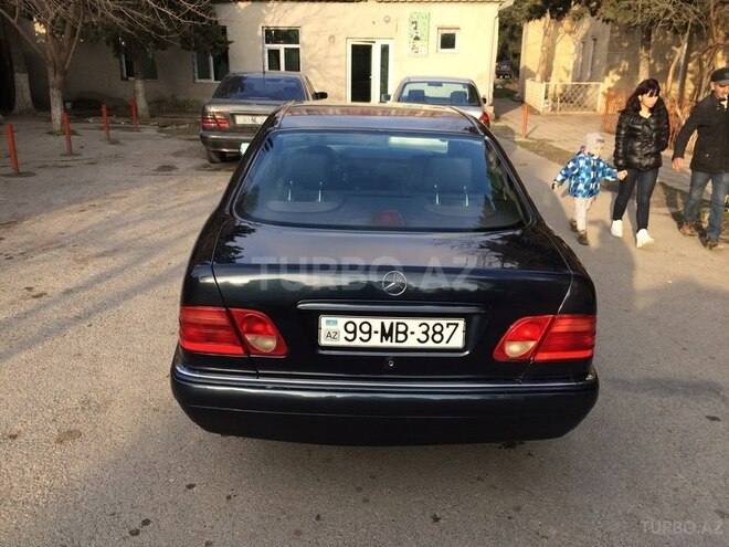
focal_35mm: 29
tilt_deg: -16.9
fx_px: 611
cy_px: 274
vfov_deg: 48.2
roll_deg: -0.6
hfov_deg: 61.7
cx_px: 364
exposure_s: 1/402
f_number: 2.2
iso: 32
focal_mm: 4.15
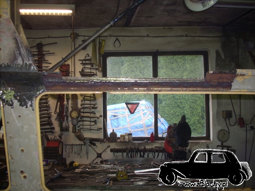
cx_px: 128
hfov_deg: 50.1
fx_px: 273
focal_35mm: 37
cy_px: 96
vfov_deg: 38.7
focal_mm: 6.2
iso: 100
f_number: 2.8
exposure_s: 1/30
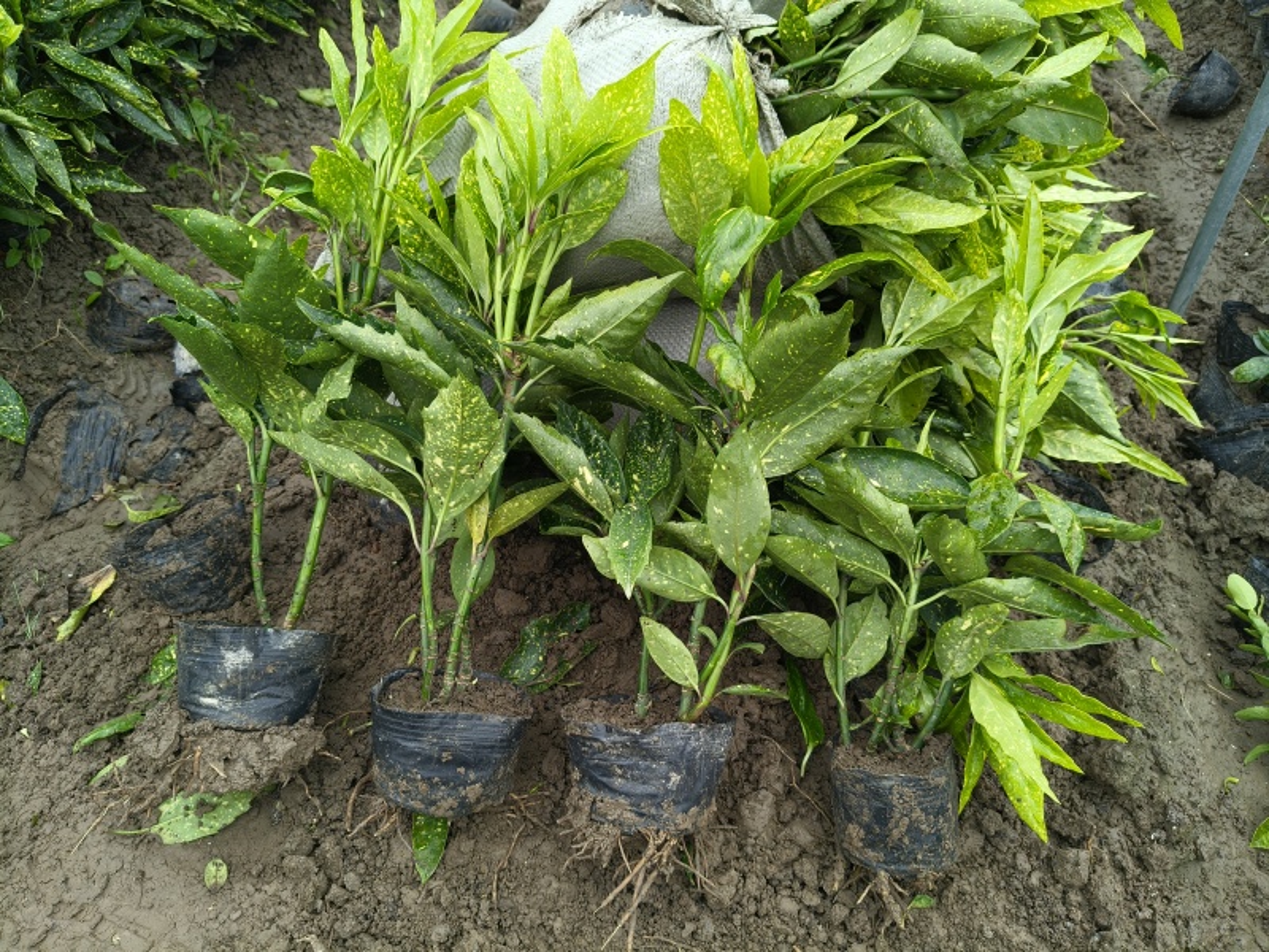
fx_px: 953
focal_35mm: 26
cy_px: 476
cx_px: 634
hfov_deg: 67.3
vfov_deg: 53.1
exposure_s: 1/313
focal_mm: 4.84
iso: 80
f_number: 1.8
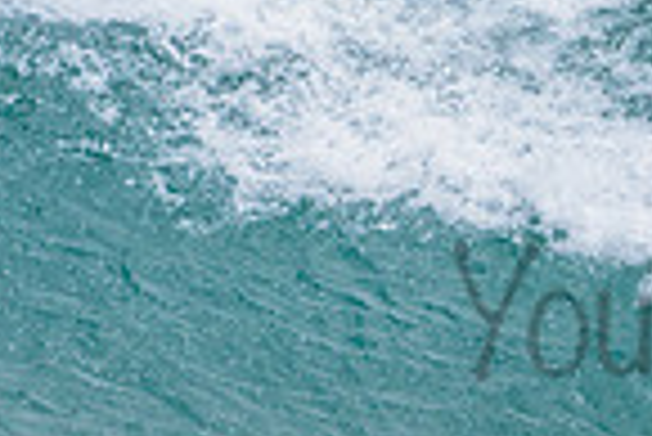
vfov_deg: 0.6
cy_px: 228
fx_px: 44488
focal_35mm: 2454
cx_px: 990
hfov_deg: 0.8
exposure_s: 1/2000
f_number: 5.6
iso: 400
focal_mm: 500
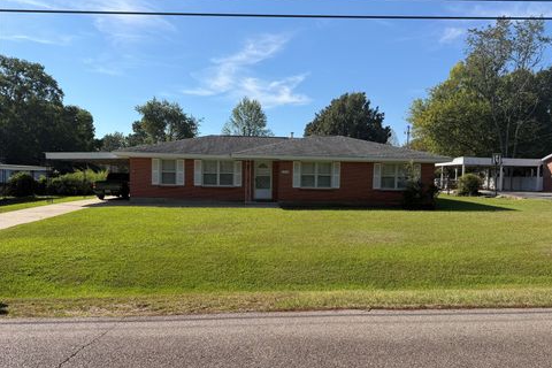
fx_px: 399
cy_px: 201
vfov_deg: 49.5
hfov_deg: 69.4
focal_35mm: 26
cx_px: 286
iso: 80
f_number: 1.78
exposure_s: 1/3953
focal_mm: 6.76
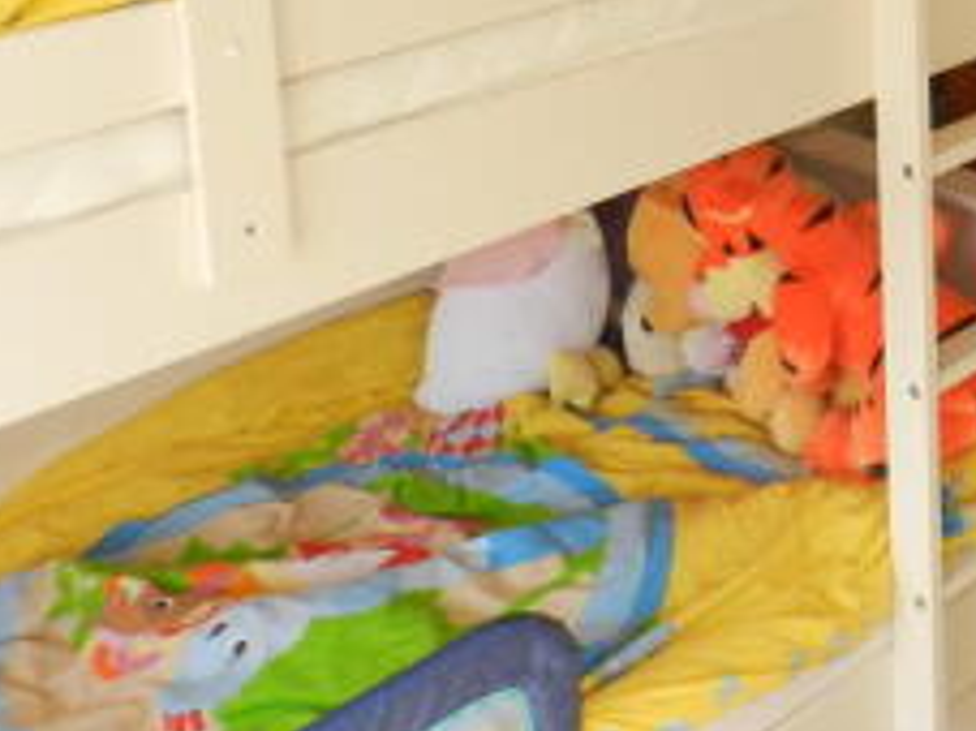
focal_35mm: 59
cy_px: -174
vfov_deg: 22.6
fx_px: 1663
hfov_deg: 30.1
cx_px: 1013
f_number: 3.4
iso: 160
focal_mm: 4
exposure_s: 1/125
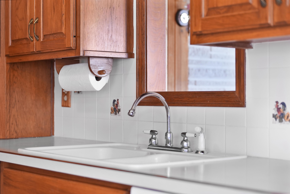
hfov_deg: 29.2
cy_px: 97
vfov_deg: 19.8
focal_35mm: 69
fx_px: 556
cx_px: 145
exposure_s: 1/400
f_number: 2.5
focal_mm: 69
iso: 2000
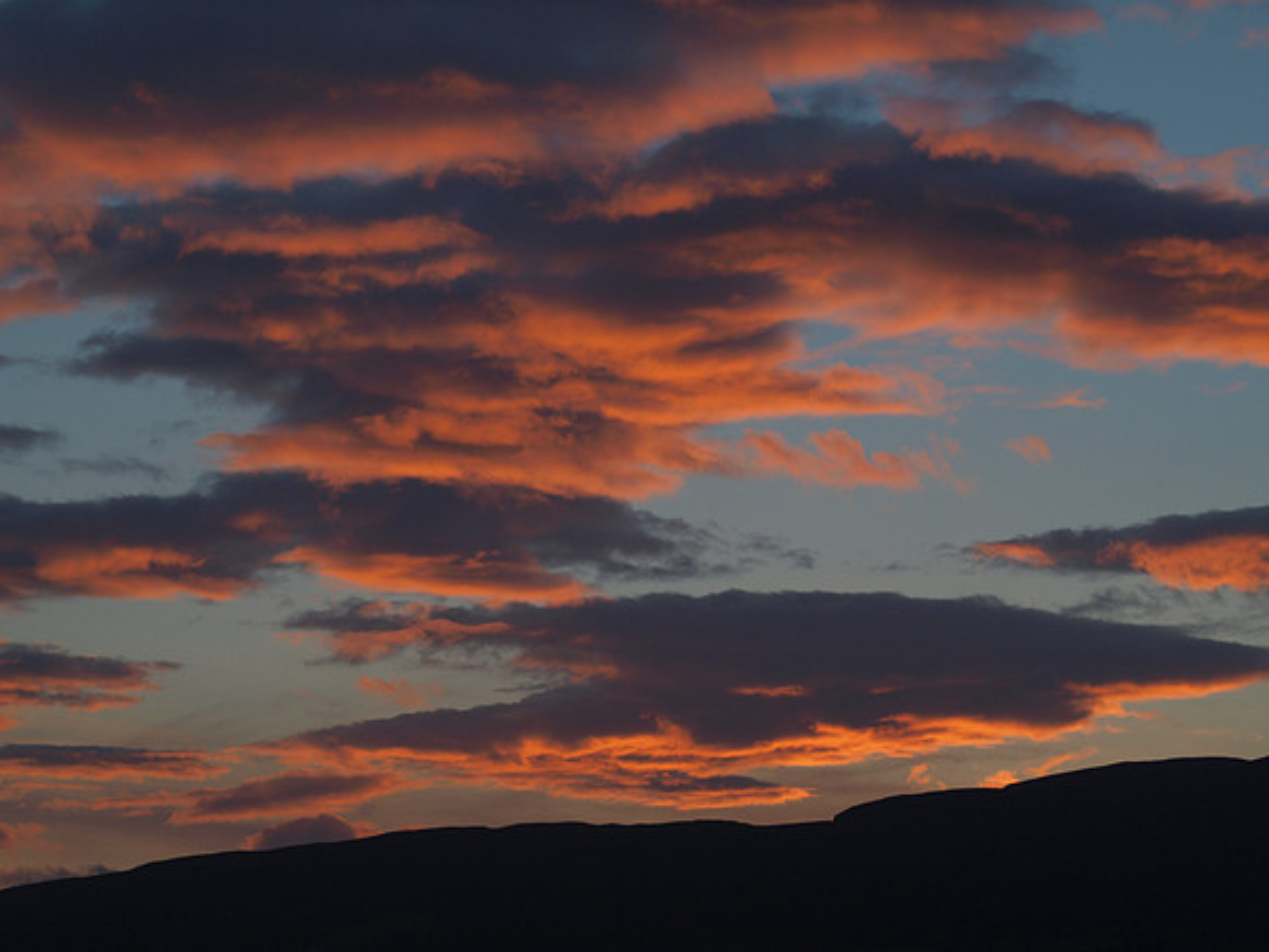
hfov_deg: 19.6
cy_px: 476
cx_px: 634
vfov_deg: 14.8
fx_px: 3666
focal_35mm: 100
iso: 100
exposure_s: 1/80
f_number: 8
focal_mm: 50
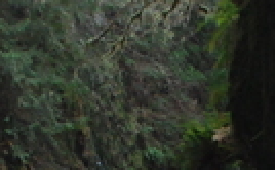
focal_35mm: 165
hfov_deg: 12.7
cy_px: 402
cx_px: 172
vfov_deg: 7.4
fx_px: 1234
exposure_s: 1/80
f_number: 3.5
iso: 800
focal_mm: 18
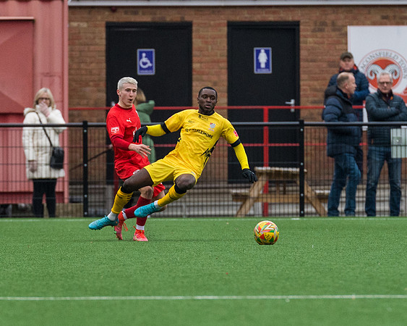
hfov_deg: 2.5
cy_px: 163
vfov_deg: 2.0
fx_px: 9234
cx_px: 195
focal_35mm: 767
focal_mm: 300
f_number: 4
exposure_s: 1/1250
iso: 1600
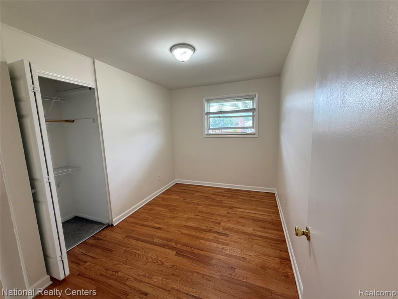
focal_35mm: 14
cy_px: 150
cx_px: 199
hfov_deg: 102.1
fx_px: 161
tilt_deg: -6.5
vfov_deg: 85.7
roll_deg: +1.9
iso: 320
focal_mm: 2.22
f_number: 2.2
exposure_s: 1/120
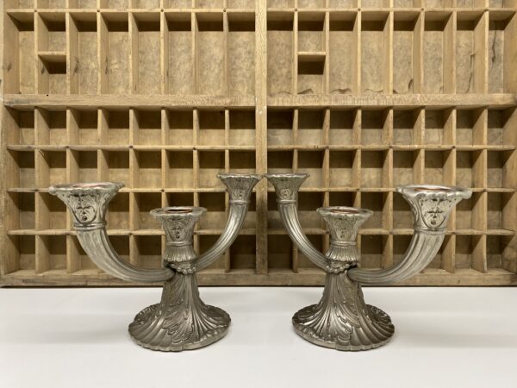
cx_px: 258
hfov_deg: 67.3
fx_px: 388
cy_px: 194
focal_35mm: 26
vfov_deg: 53.1
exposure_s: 1/100
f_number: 1.8
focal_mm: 4.25
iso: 125
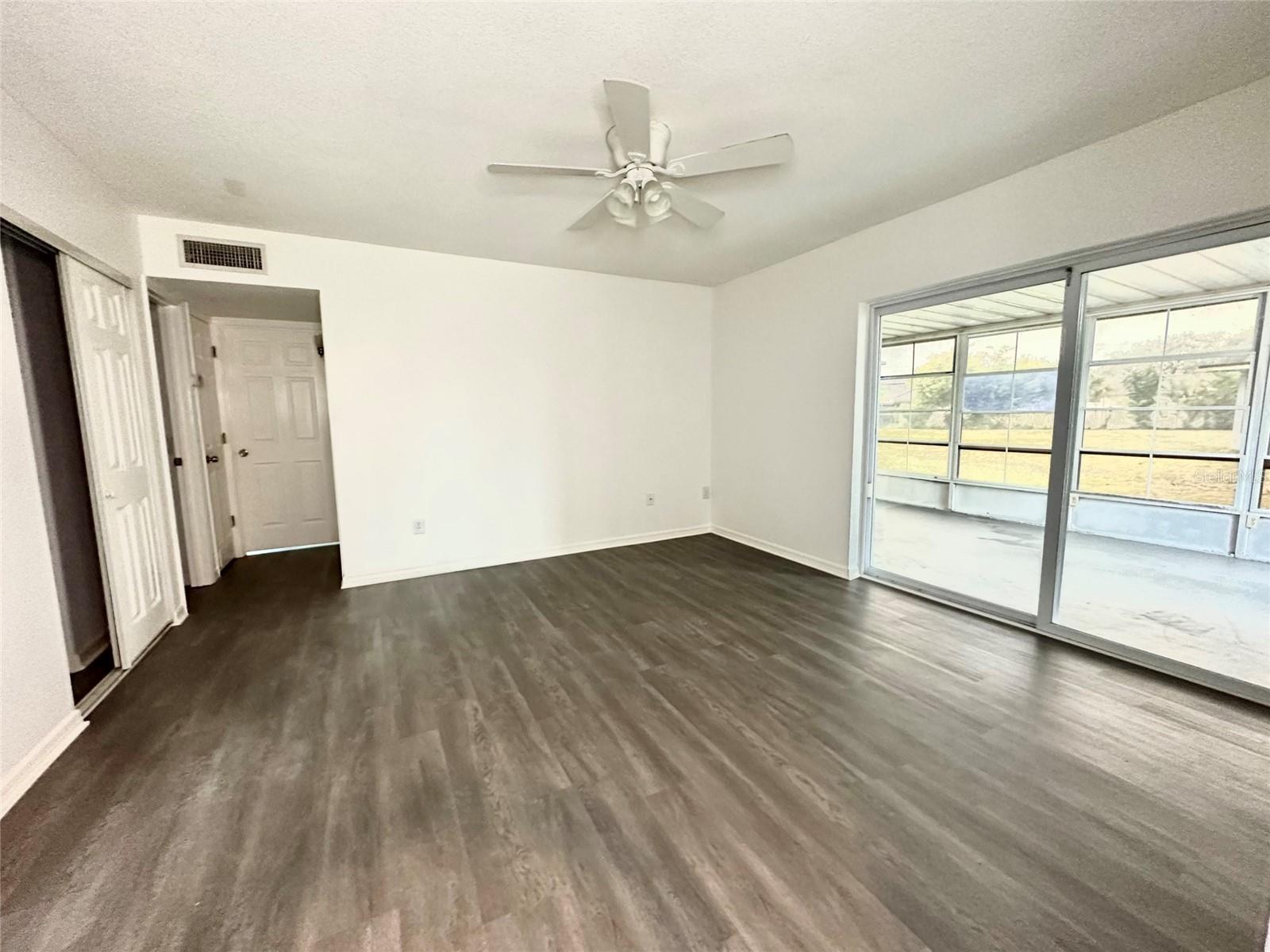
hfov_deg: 102.1
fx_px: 514
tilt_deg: -7.6
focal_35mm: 14
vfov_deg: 85.7
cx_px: 635
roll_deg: +0.0
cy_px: 476
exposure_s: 1/60
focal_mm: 2.22
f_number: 2.2
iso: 500
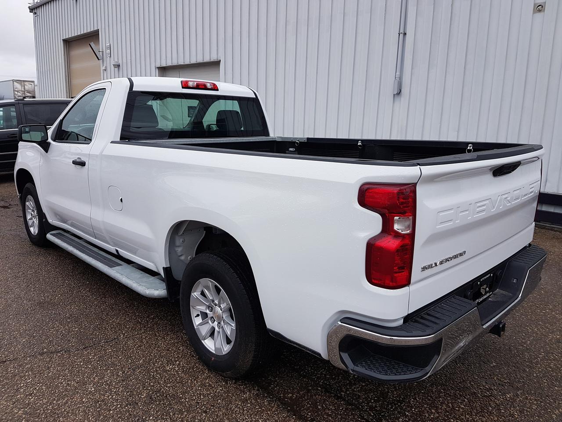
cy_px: 211
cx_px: 281
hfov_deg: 67.3
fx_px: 422
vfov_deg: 53.1
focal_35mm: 26
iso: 40
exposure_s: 1/938
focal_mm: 4.2
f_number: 1.7
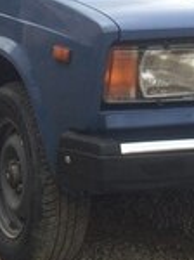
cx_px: 114
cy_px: -47
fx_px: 719
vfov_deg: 19.4
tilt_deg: -4.7
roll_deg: +1.1
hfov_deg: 15.3
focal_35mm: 96
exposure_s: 1/406
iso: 32
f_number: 2.2
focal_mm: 4.15
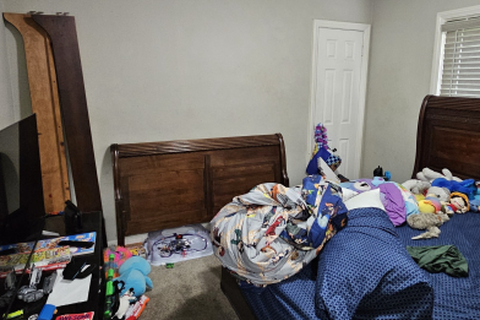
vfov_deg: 54.7
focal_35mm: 23
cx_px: 247
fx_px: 307
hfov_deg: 76.1
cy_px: 130
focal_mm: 2.2
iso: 640
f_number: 2.2
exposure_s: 1/30
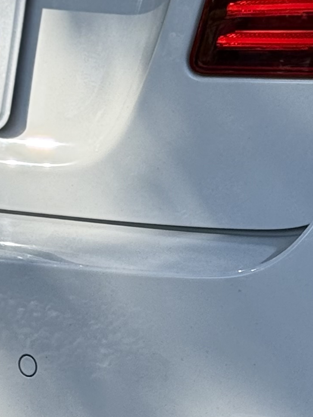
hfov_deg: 7.4
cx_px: 400
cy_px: 9
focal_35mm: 200
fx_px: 2411
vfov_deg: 9.8
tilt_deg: -2.5
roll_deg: +0.6
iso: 64
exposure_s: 1/1795
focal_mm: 6.76
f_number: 1.78
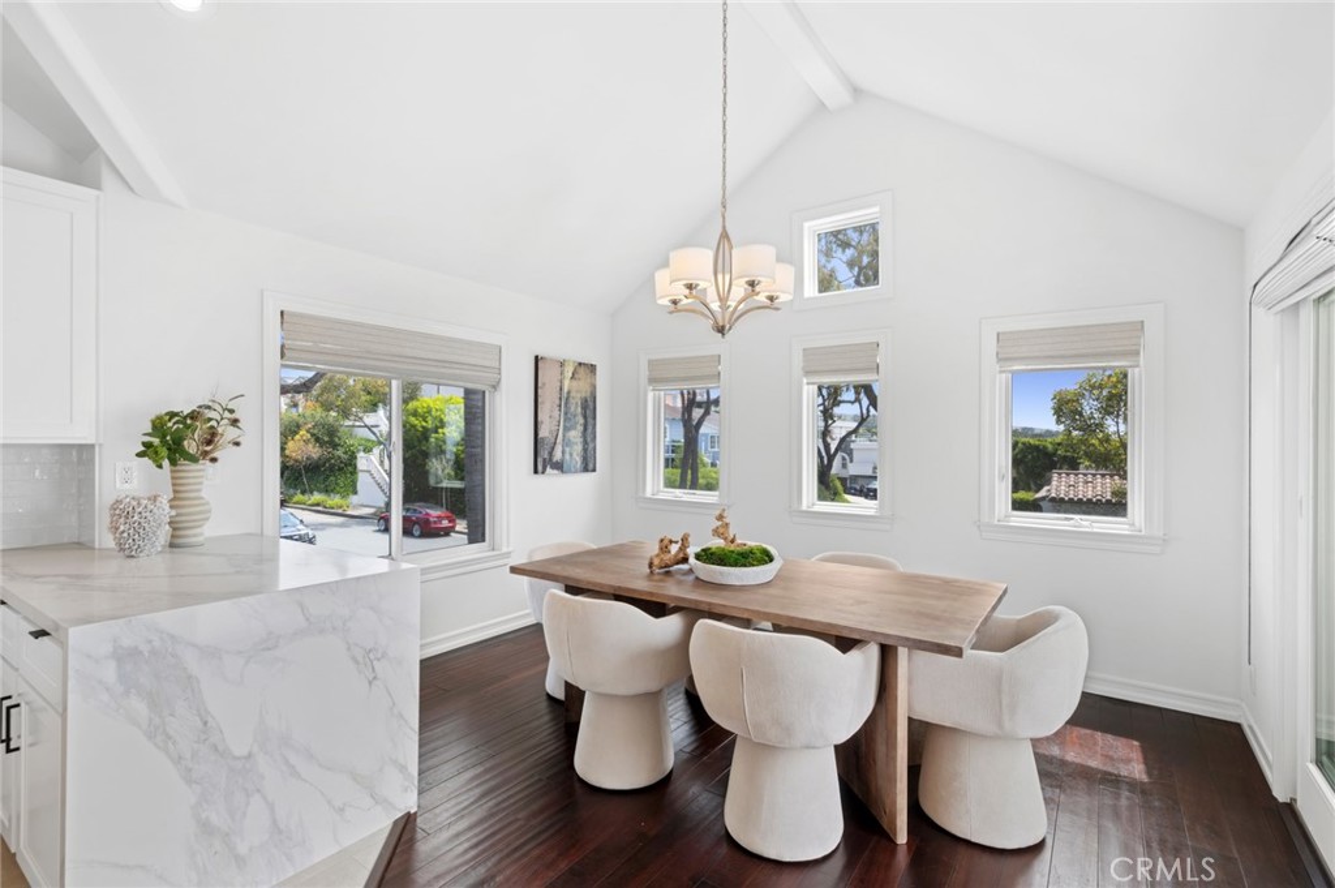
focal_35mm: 16
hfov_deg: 96.8
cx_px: 668
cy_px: 444
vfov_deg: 73.7
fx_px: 593
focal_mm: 16
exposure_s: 1/40
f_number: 9
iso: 125
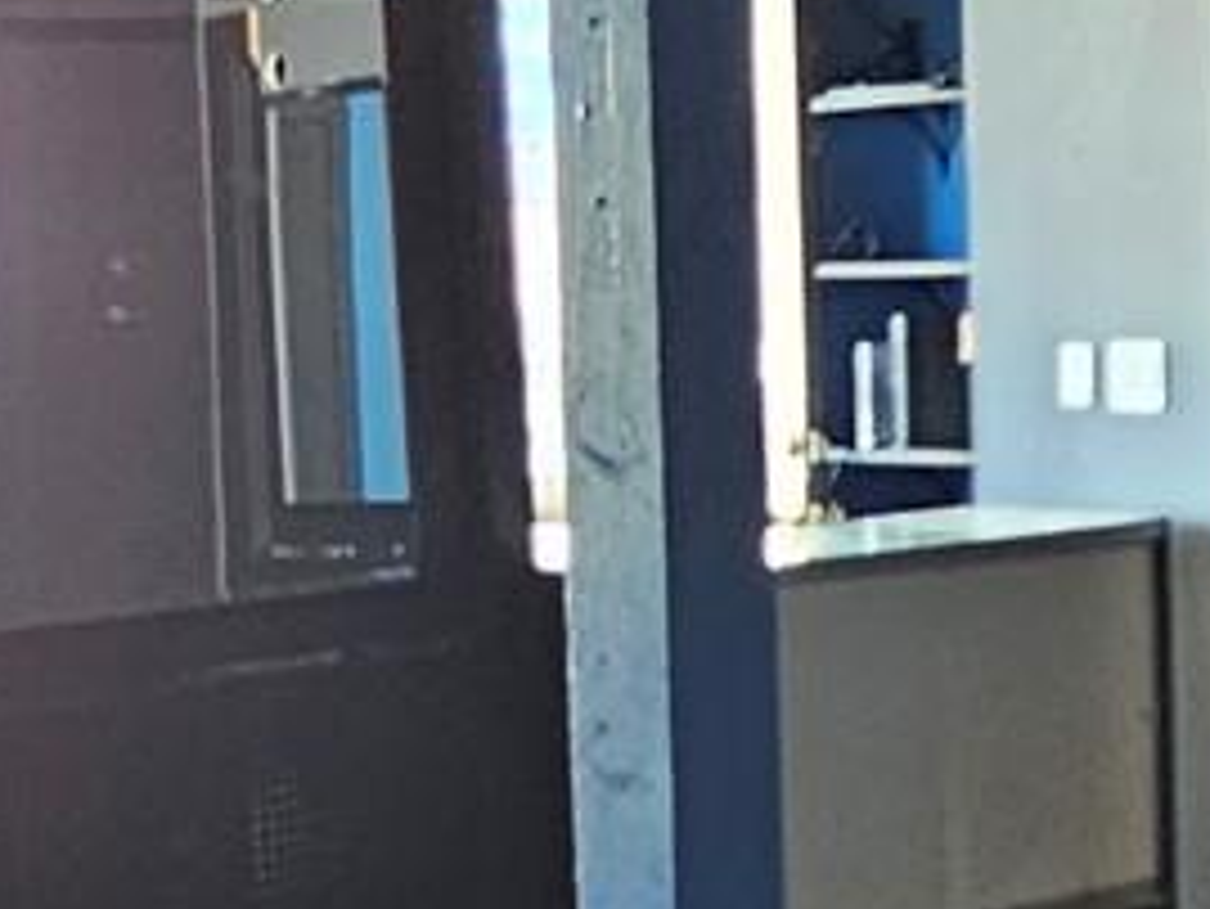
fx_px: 3462
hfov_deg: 19.6
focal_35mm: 99
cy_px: 810
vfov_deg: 14.8
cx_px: 981
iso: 200
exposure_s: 1/60
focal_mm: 2.2
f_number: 2.2
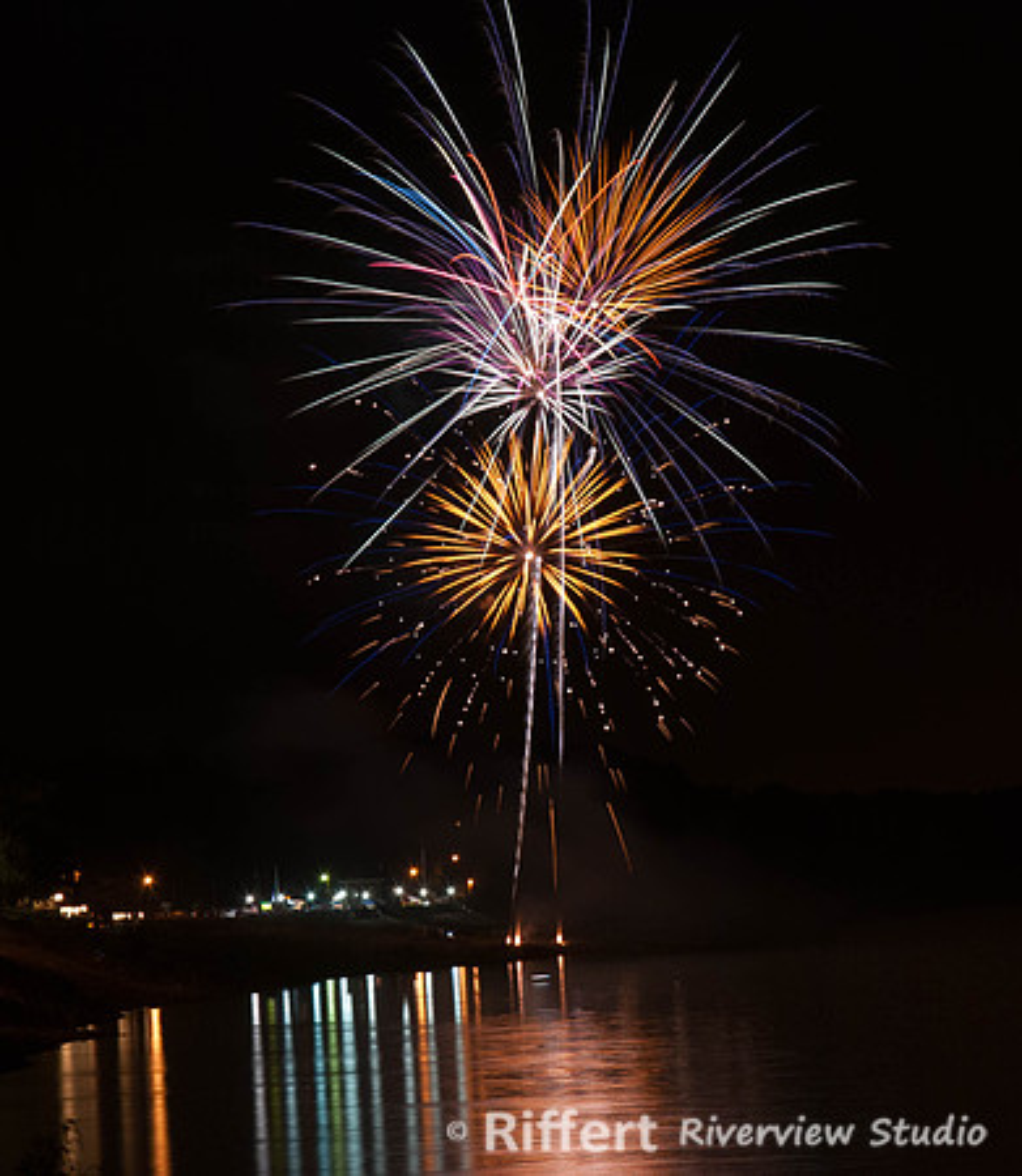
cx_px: 511
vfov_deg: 9.2
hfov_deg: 8.0
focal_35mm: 203
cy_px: 588
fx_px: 7326
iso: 100
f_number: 13
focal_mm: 100
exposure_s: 17
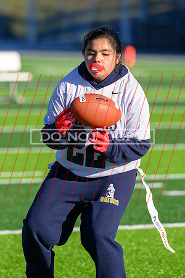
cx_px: 86
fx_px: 2637
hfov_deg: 4.0
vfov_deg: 6.0
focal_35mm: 342
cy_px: 122
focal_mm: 200
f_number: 3.5
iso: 140
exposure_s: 1/1250
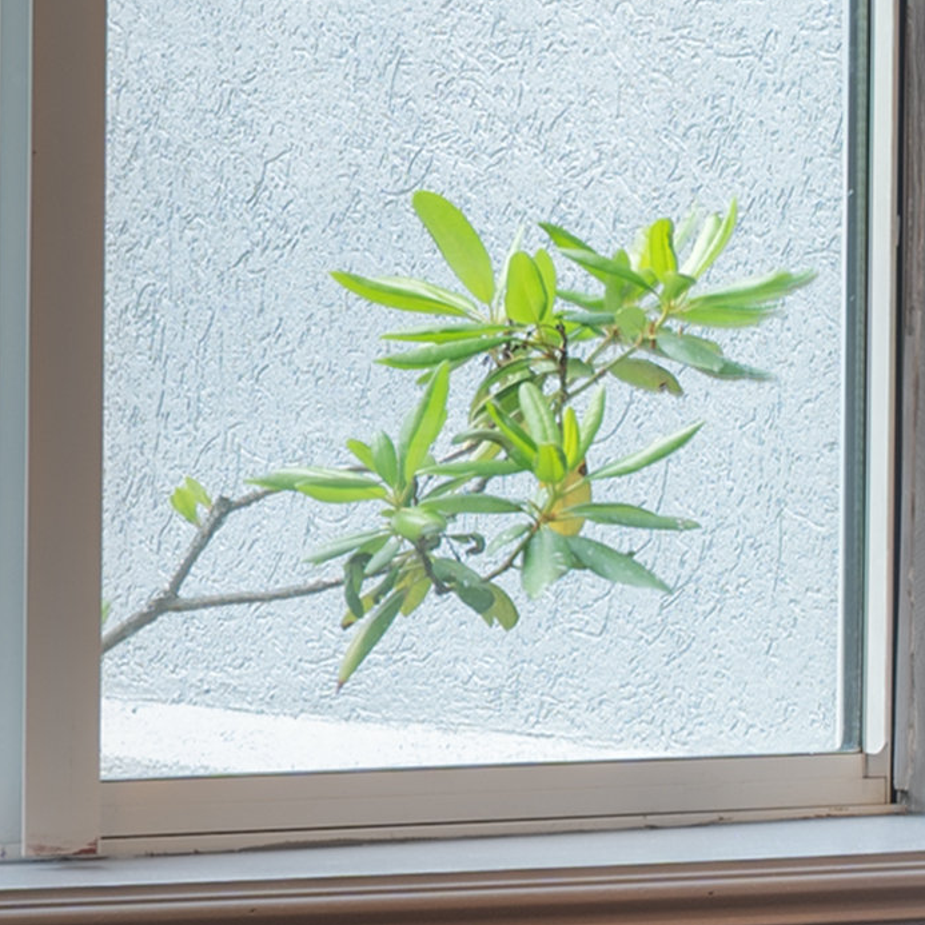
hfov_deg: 4.7
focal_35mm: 356
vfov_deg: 4.9
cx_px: 2720
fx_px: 10763
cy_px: 404
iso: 100
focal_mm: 48
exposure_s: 1/50
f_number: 9
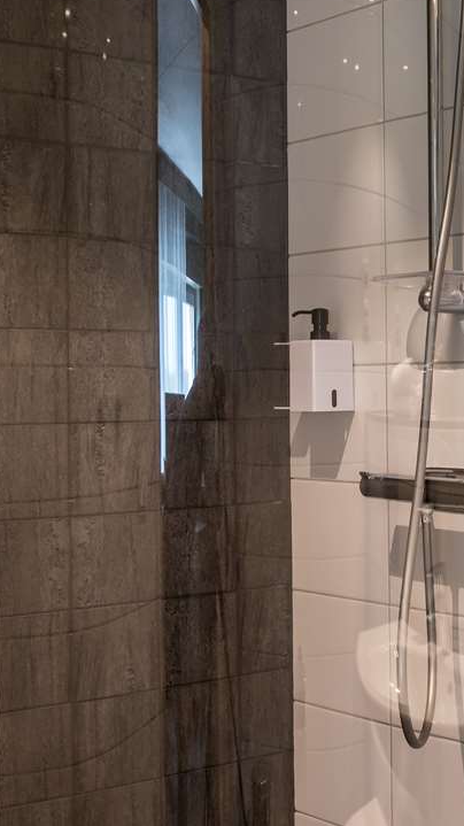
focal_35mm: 70
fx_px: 1532
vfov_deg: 30.2
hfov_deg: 15.9
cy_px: 429
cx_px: 690
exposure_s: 1/2
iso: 200
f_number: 11
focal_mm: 32
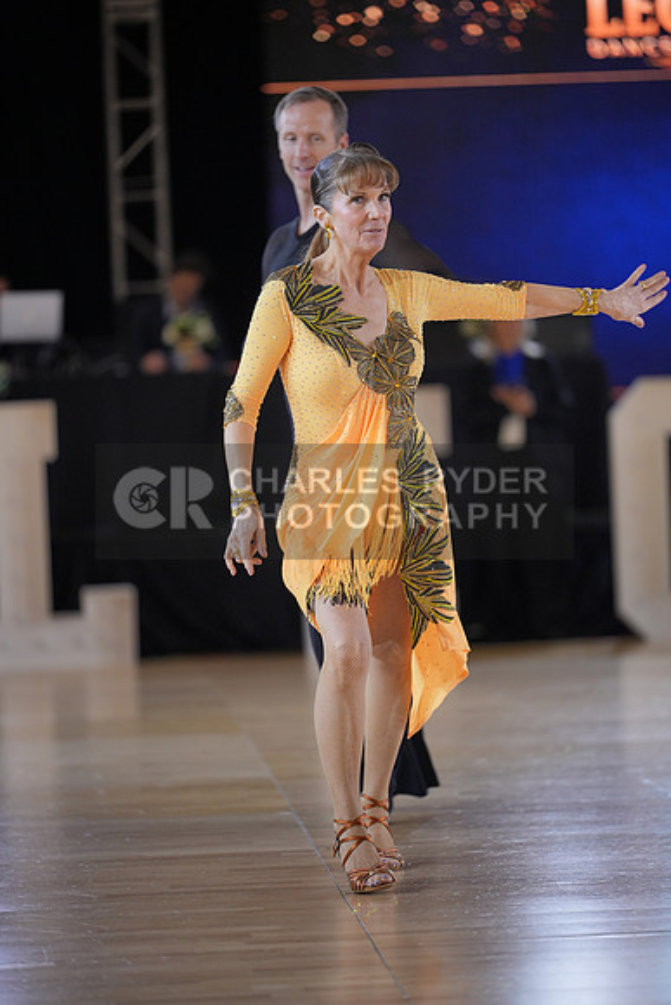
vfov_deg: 13.7
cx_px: 336
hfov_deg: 9.2
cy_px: 502
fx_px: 4191
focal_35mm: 150
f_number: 2
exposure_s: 1/500
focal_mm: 150
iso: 800
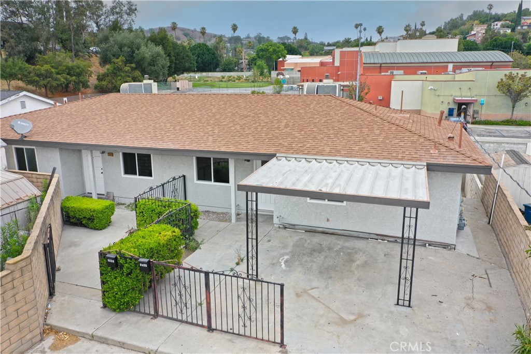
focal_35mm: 28
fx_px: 413
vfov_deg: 46.4
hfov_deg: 65.5
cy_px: 177
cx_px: 266
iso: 100
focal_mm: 10.26
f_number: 4.5
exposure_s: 1/200
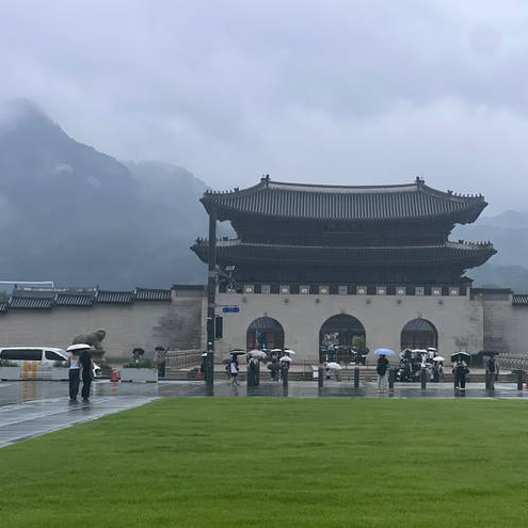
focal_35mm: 99
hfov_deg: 17.5
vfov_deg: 17.6
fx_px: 1708
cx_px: 323
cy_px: 262
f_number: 2.8
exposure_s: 1/469
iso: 32
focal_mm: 9
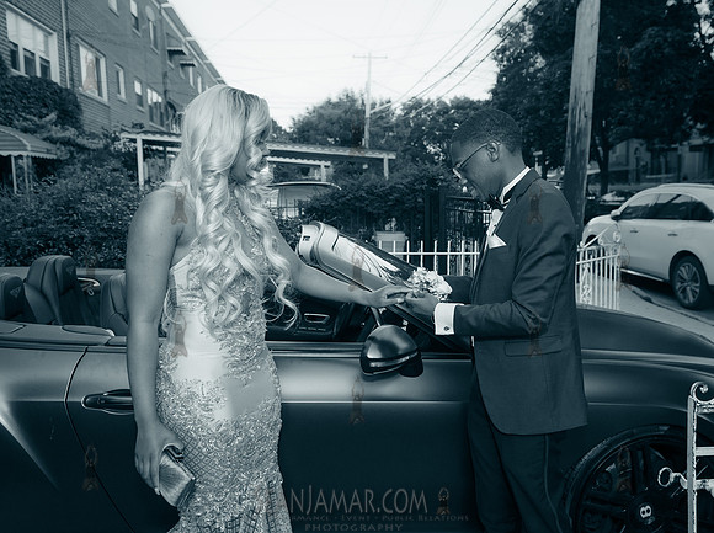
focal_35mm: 31
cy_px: 267
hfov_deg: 58.5
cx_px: 411
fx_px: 634
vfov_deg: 45.6
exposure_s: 1/320
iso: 1000
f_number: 4.5
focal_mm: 24
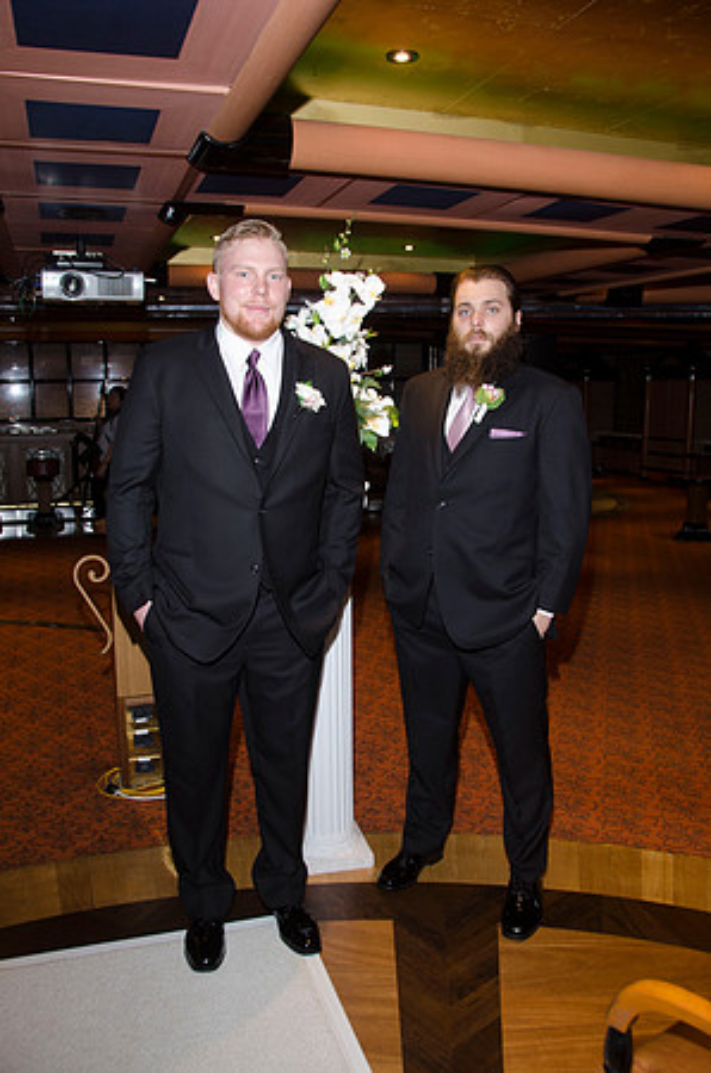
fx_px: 804
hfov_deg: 47.7
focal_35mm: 27
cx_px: 356
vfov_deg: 67.5
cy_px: 536
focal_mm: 18
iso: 400
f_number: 5.6
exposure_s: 1/60
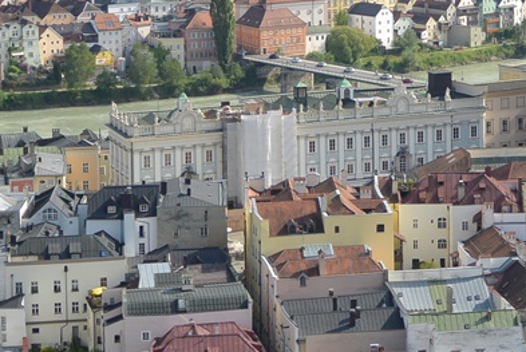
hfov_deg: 13.4
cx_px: 550
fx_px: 2209
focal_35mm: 151
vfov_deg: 9.0
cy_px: -116
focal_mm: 20.5
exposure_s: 1/500
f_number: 4.8
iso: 100
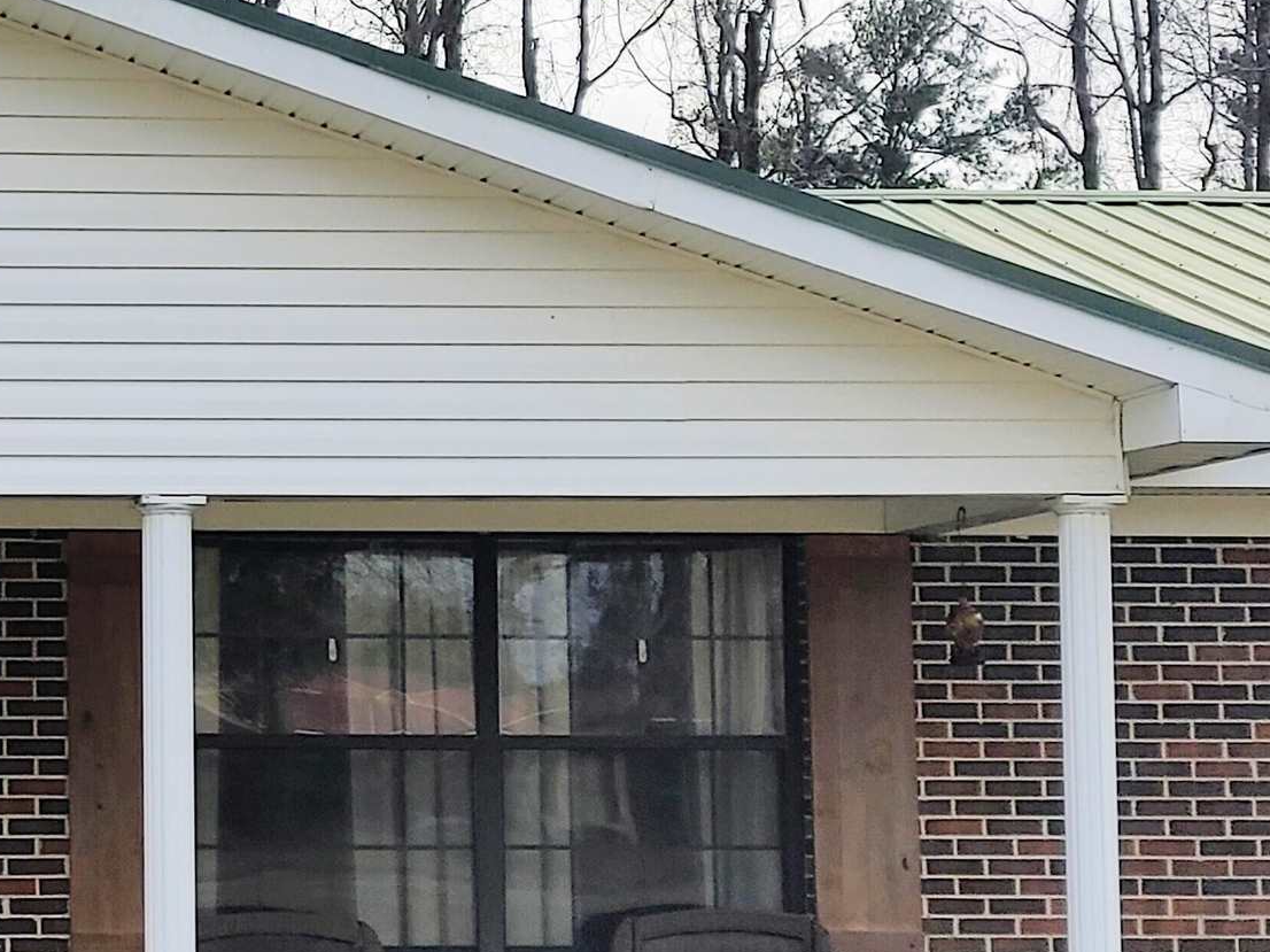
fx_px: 3668
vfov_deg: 14.8
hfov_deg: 18.6
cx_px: -273
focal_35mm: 100
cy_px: 371
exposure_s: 1/3448
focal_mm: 5.58
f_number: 1.8
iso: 50
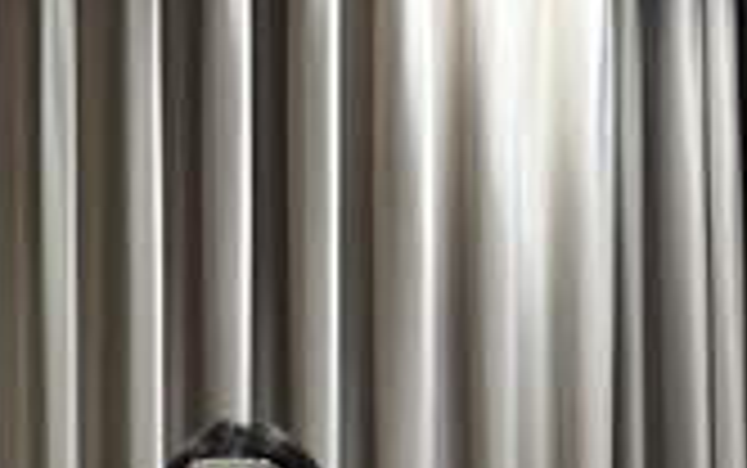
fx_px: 3321
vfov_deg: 7.5
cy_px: 1154
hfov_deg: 12.8
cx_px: 194
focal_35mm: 163
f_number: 1.78
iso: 50
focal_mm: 6.86
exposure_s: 1/100
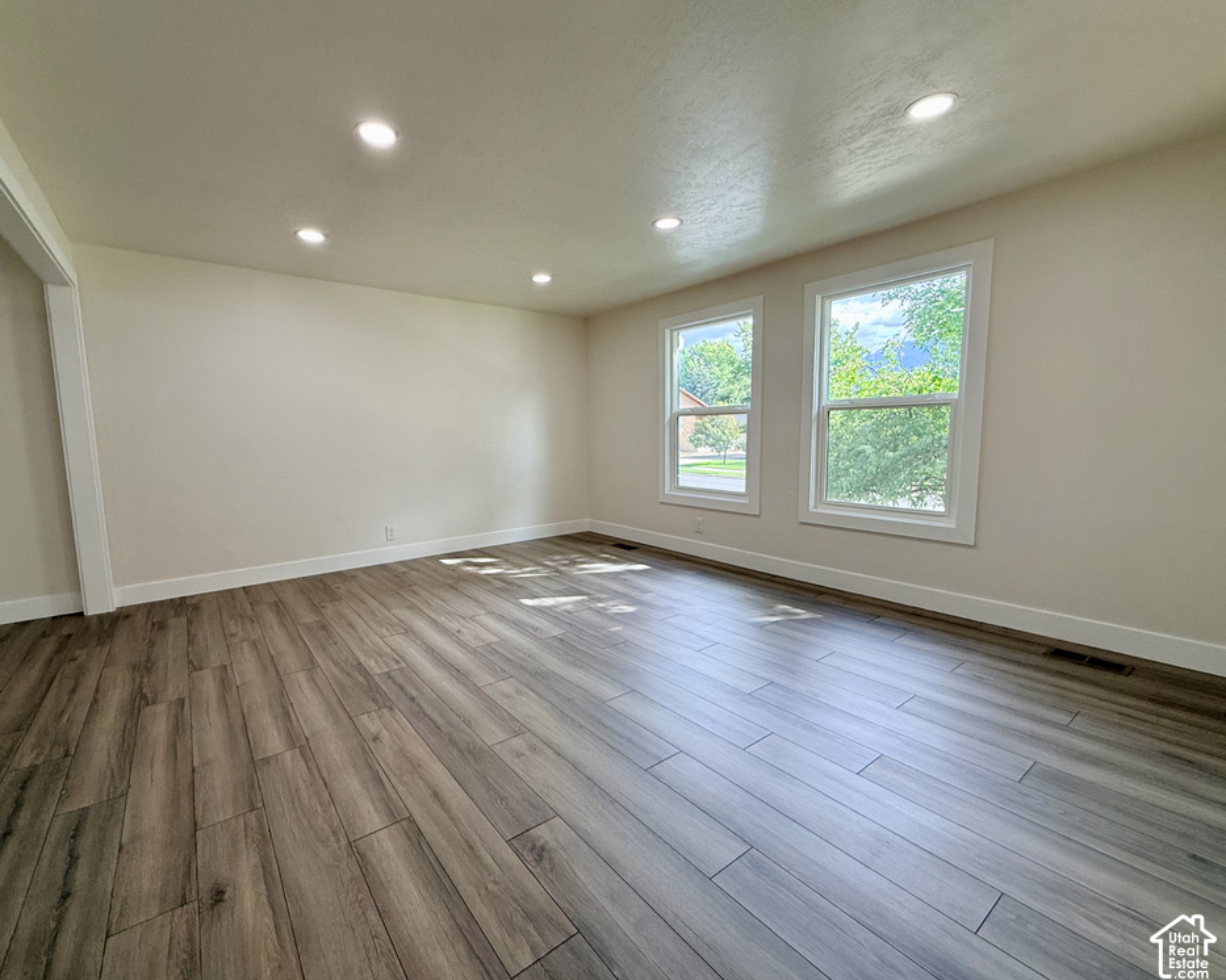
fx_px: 544
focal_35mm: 15
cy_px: 490
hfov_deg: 96.6
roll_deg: +1.2
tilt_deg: -6.8
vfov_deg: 84.0
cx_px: 564
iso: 64
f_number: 2.2
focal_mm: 2.22
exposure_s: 1/120
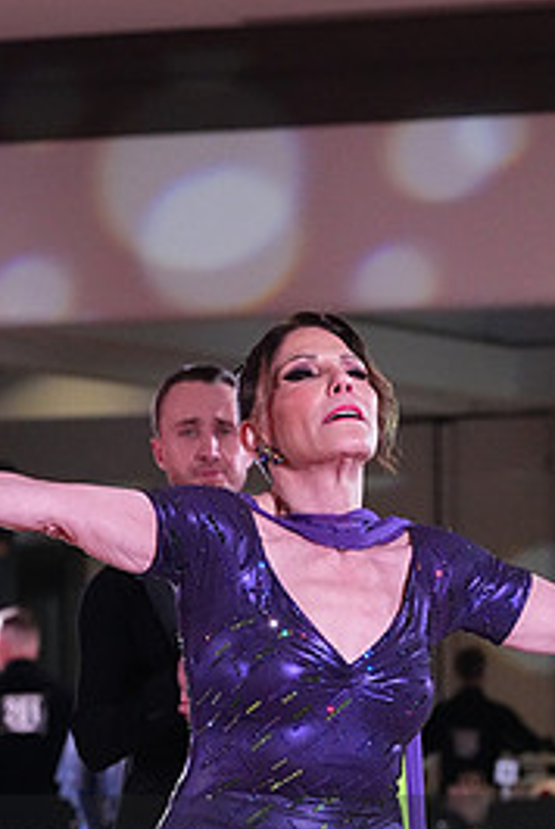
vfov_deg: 8.8
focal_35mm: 233
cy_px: 901
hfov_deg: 5.9
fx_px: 5374
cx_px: 279
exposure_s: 1/400
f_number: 5.6
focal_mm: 107
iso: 8000
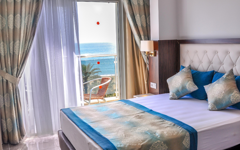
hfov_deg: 52.7
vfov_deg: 34.4
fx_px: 242
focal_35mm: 37
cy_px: 79
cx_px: 121
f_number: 8
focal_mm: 24
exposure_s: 1/100
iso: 200
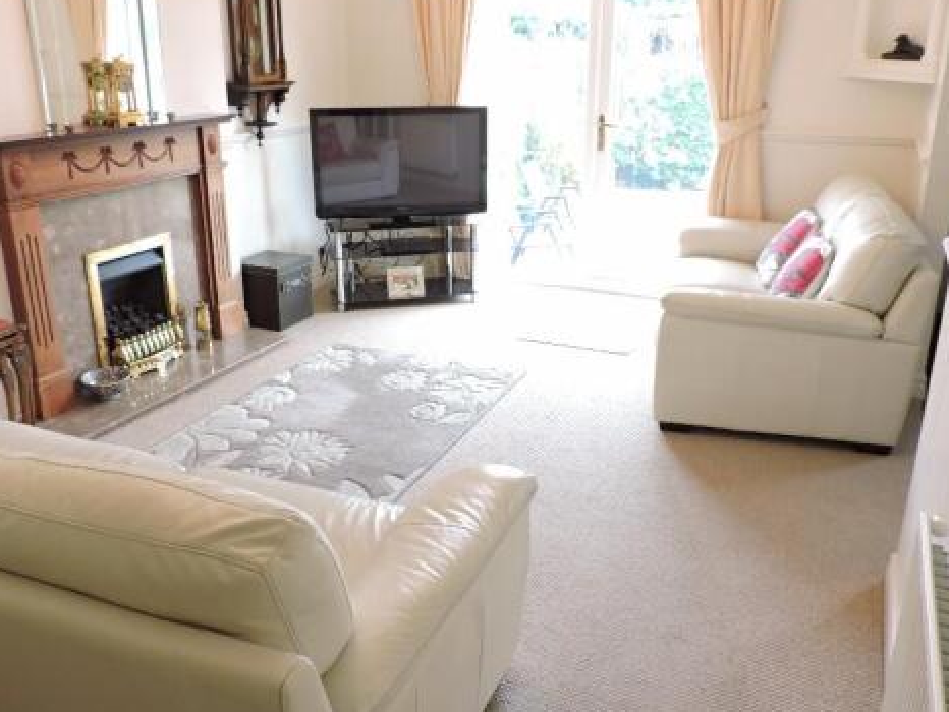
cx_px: 453
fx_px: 823
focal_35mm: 30
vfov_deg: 46.8
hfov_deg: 59.9
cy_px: 318
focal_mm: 4.3
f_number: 3
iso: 220
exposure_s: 1/30
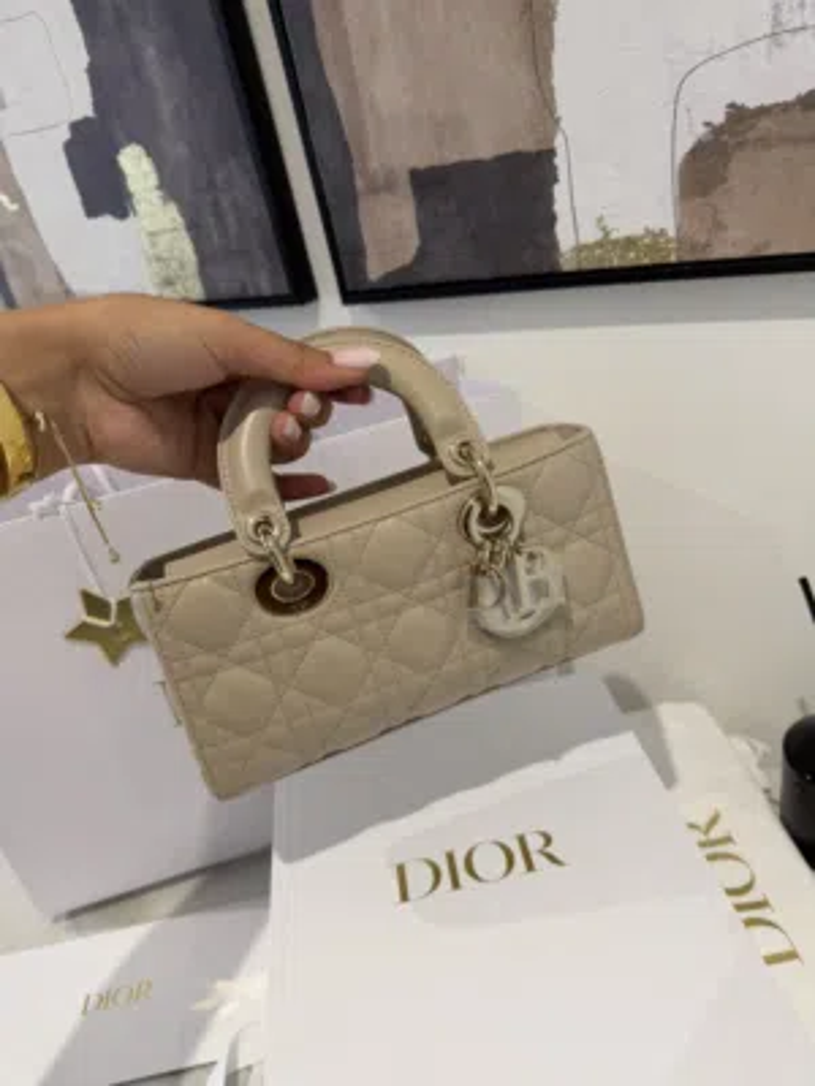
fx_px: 753
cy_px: 543
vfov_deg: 71.6
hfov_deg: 56.8
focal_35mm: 24
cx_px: 408
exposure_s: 1/100
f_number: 1.78
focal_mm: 6.76
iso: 125
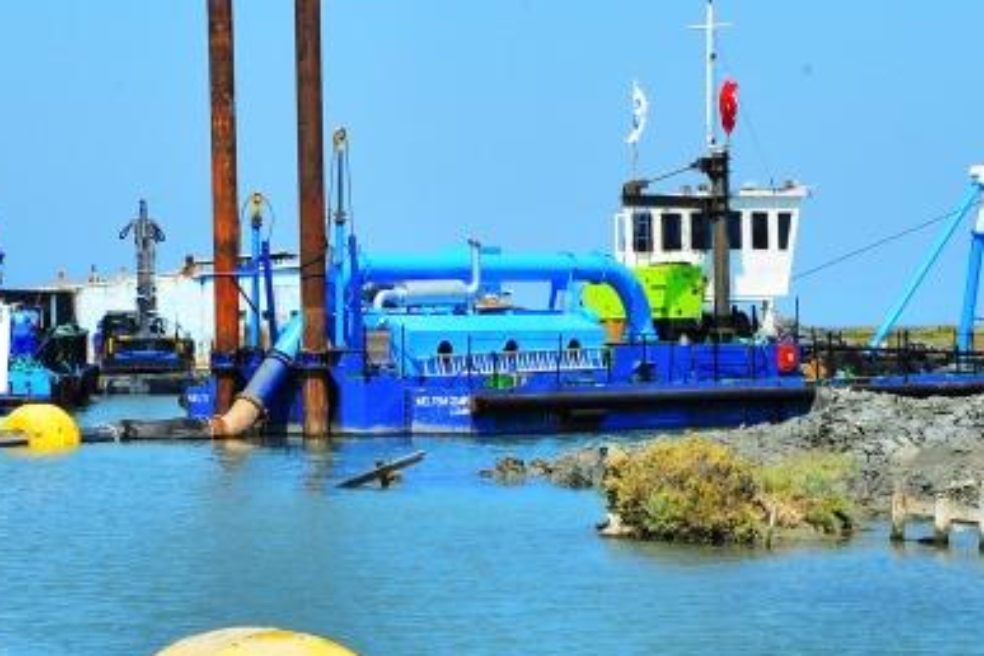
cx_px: 374
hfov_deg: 16.1
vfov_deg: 10.8
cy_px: 315
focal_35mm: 127
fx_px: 3471
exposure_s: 1/160
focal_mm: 48
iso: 400
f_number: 16
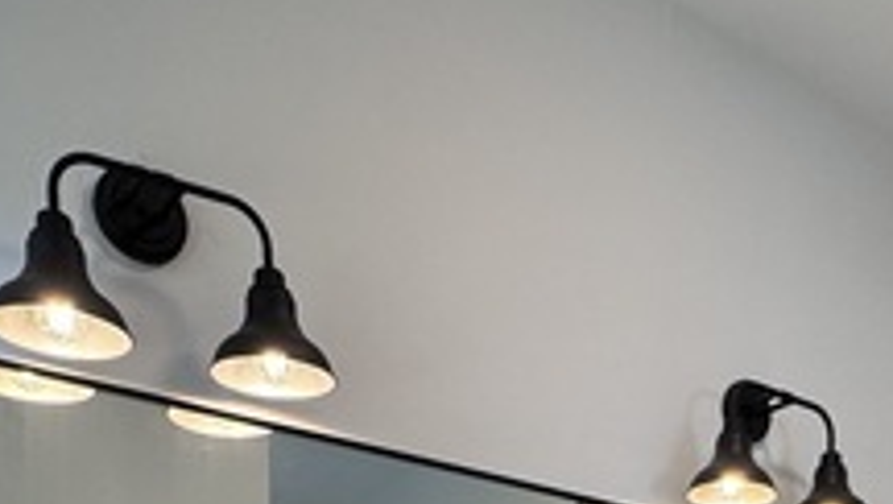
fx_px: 1114
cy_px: 938
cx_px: 606
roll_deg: -1.6
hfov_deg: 43.0
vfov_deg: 18.8
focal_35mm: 47
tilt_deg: -6.6
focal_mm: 2.22
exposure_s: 1/120
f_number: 2.2
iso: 100
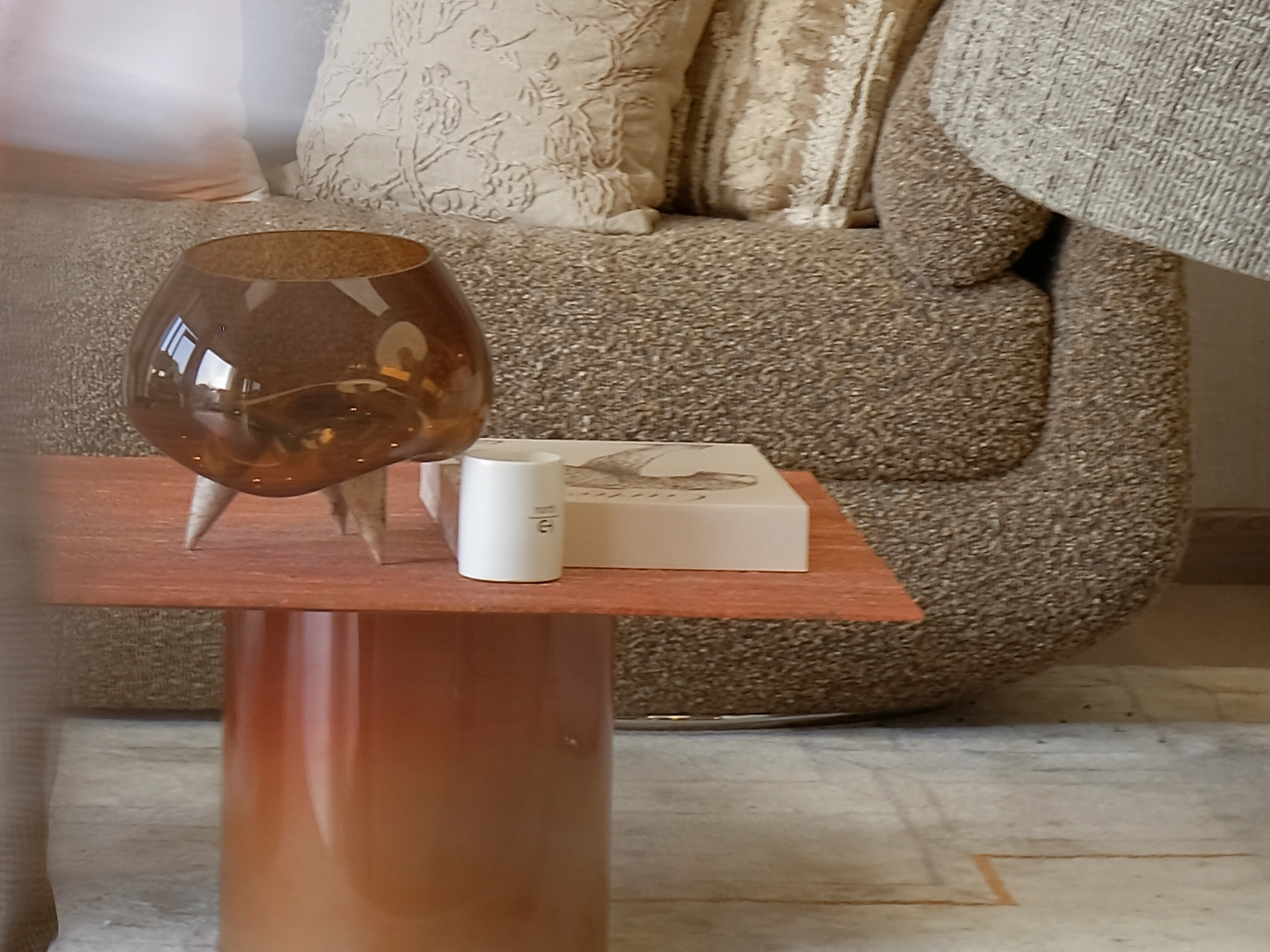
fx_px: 7594
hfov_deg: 9.4
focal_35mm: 207
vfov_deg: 7.1
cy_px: -515
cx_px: -241
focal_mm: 35
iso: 80
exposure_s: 1/3
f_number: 13
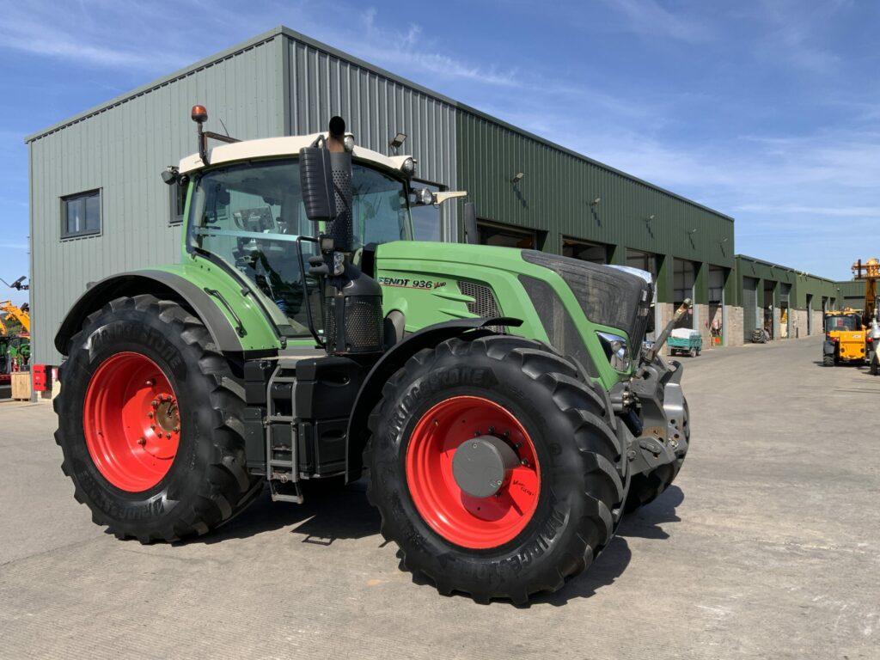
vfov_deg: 48.2
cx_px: 440
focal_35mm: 29
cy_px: 330
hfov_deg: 61.7
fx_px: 737
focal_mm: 3
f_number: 1.8
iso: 16
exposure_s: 1/1451
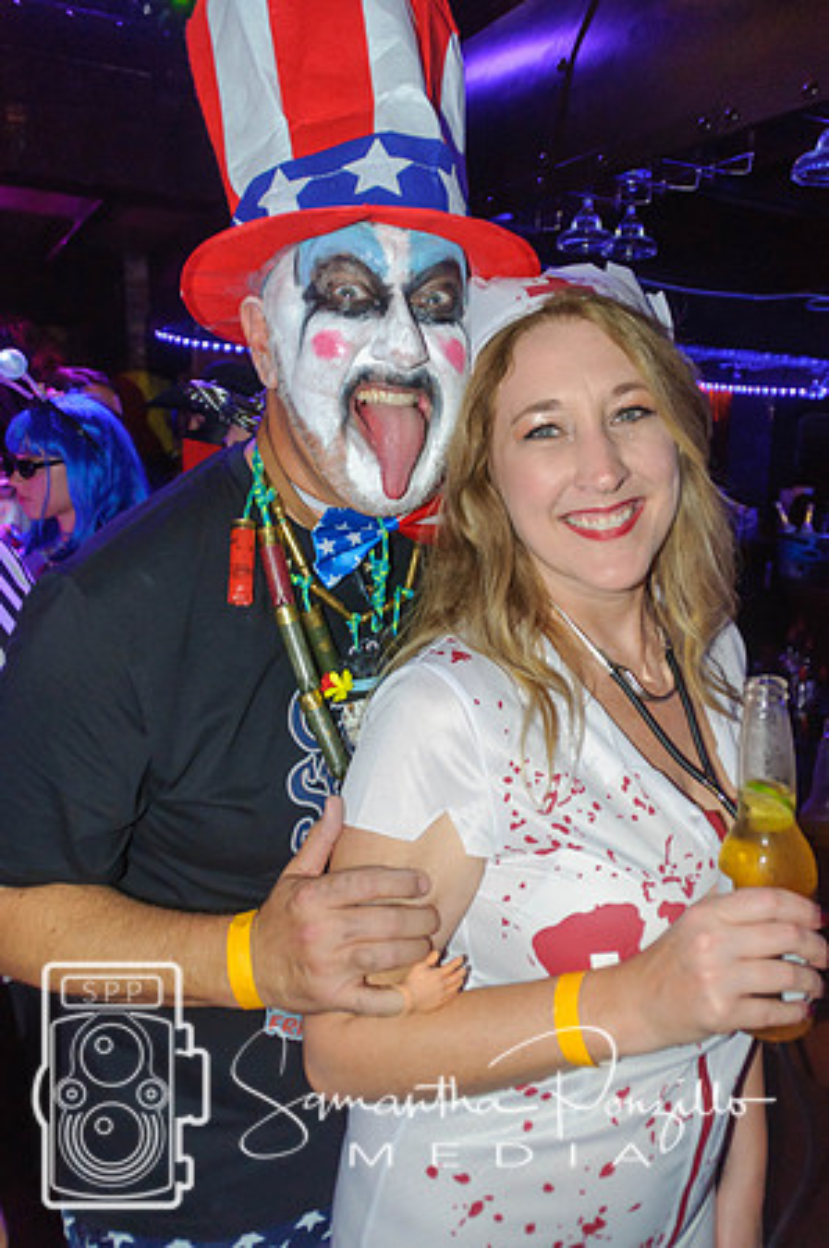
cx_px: 414
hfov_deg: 47.8
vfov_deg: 67.4
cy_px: 624
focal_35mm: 27
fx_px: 935
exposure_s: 1/60
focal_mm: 18
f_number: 3.5
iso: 640
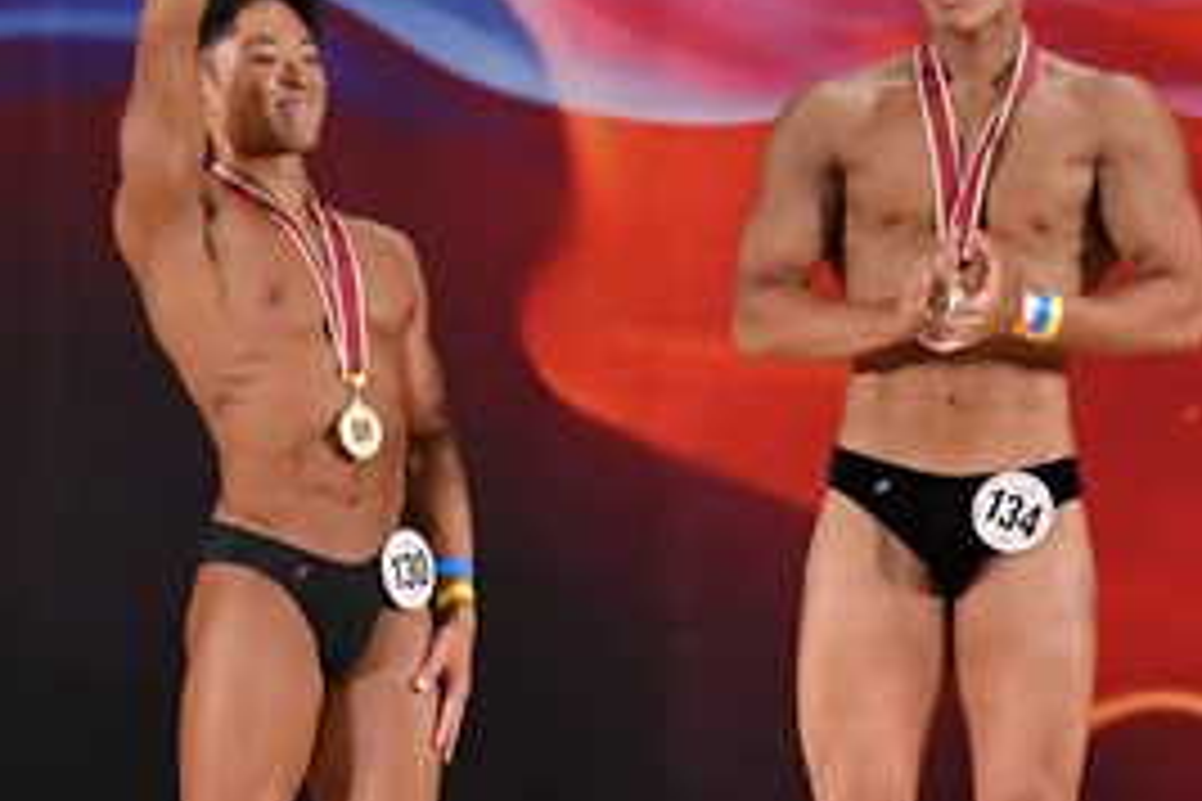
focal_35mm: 488
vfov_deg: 2.8
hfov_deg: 4.2
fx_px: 16293
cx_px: 142
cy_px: 342
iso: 3200
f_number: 5.6
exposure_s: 1/400
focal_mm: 112
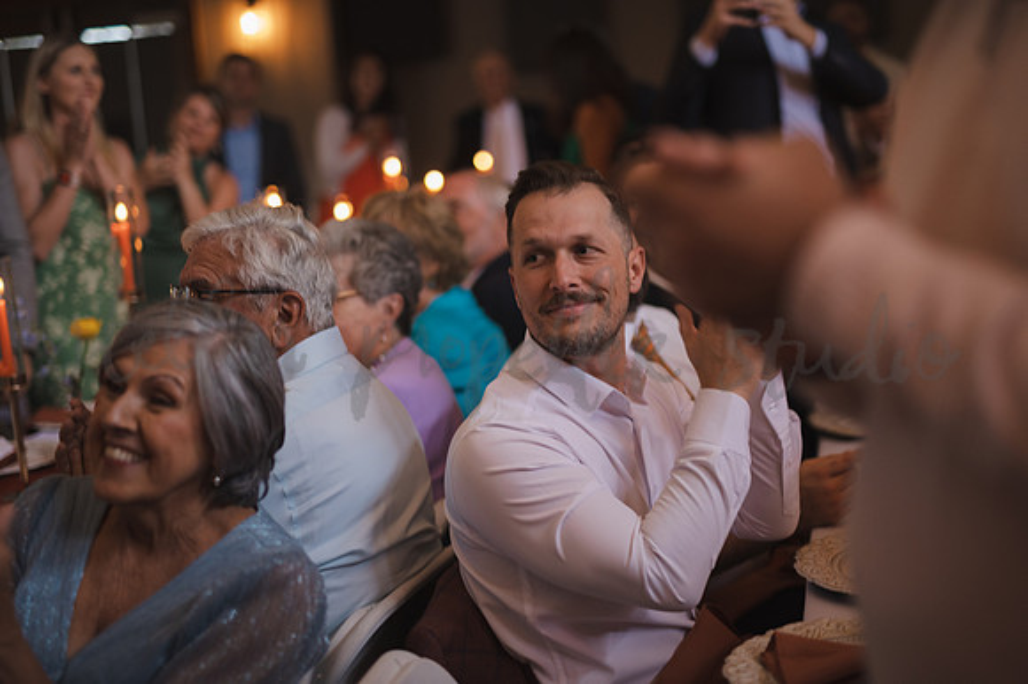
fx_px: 1427
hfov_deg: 39.6
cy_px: 342
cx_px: 514
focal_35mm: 50
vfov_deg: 27.0
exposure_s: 1/160
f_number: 1.4
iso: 1000
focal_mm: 50
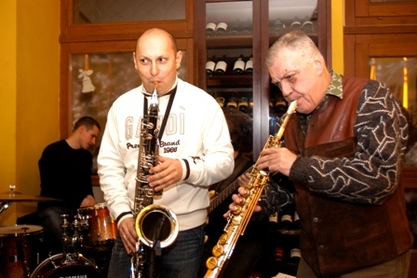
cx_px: 208
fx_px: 486
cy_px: 139
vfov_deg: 31.8
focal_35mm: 42
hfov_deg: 46.4
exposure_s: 1/25
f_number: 2.8
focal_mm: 28
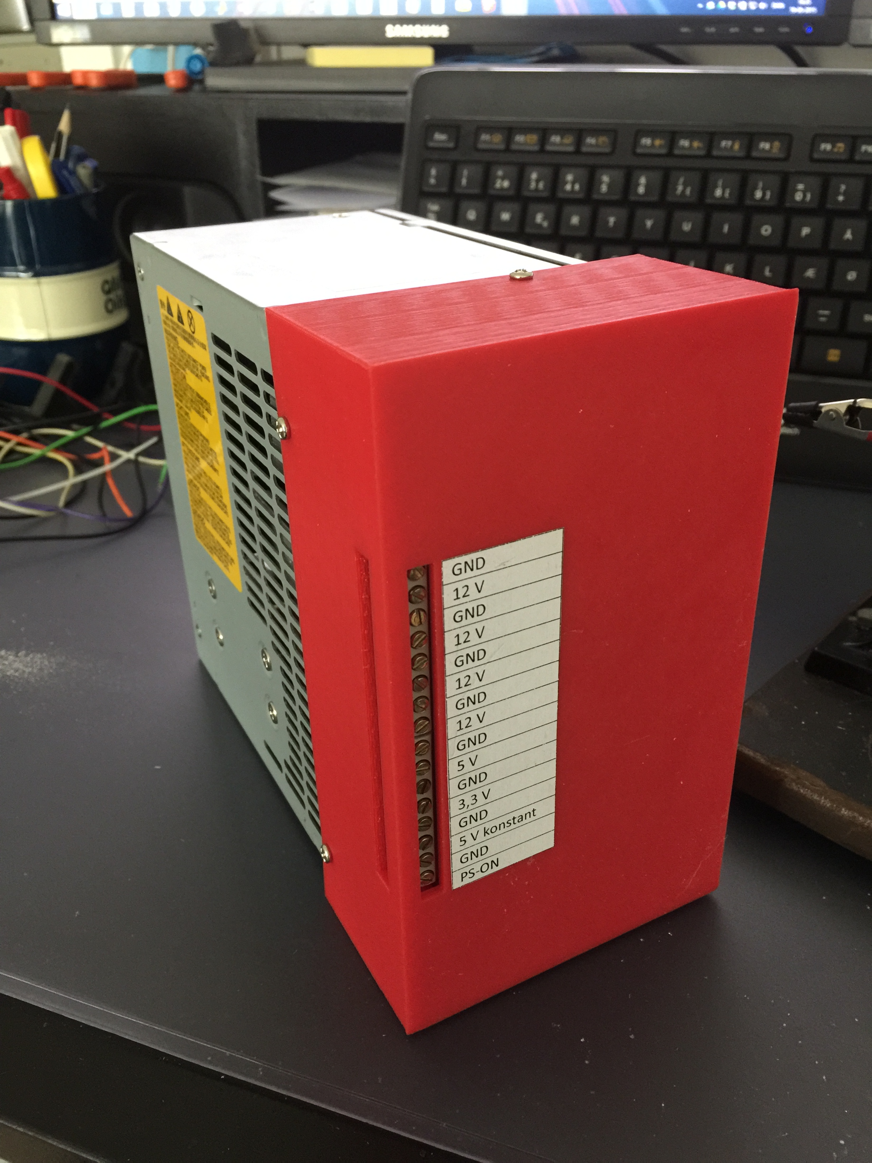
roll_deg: +1.2
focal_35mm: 29
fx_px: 974
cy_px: 582
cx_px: 436
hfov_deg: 48.2
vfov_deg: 61.7
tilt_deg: -27.8
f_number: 2.2
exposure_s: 1/10
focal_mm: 4.15
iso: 125
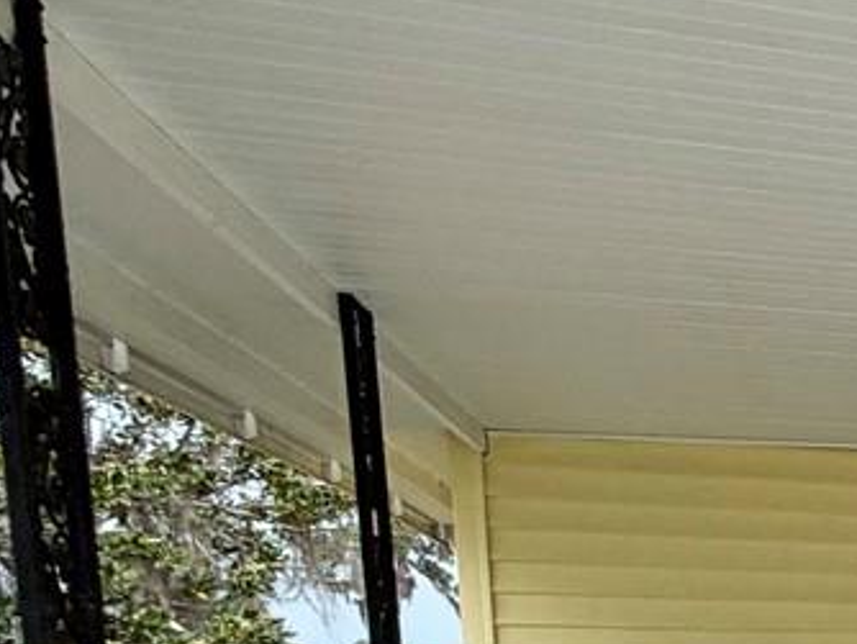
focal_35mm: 67
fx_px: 1660
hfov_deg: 17.4
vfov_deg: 19.9
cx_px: 1835
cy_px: 865
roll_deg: +0.5
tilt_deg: -4.8
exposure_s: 1/413
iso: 50
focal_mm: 2.22
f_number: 2.2
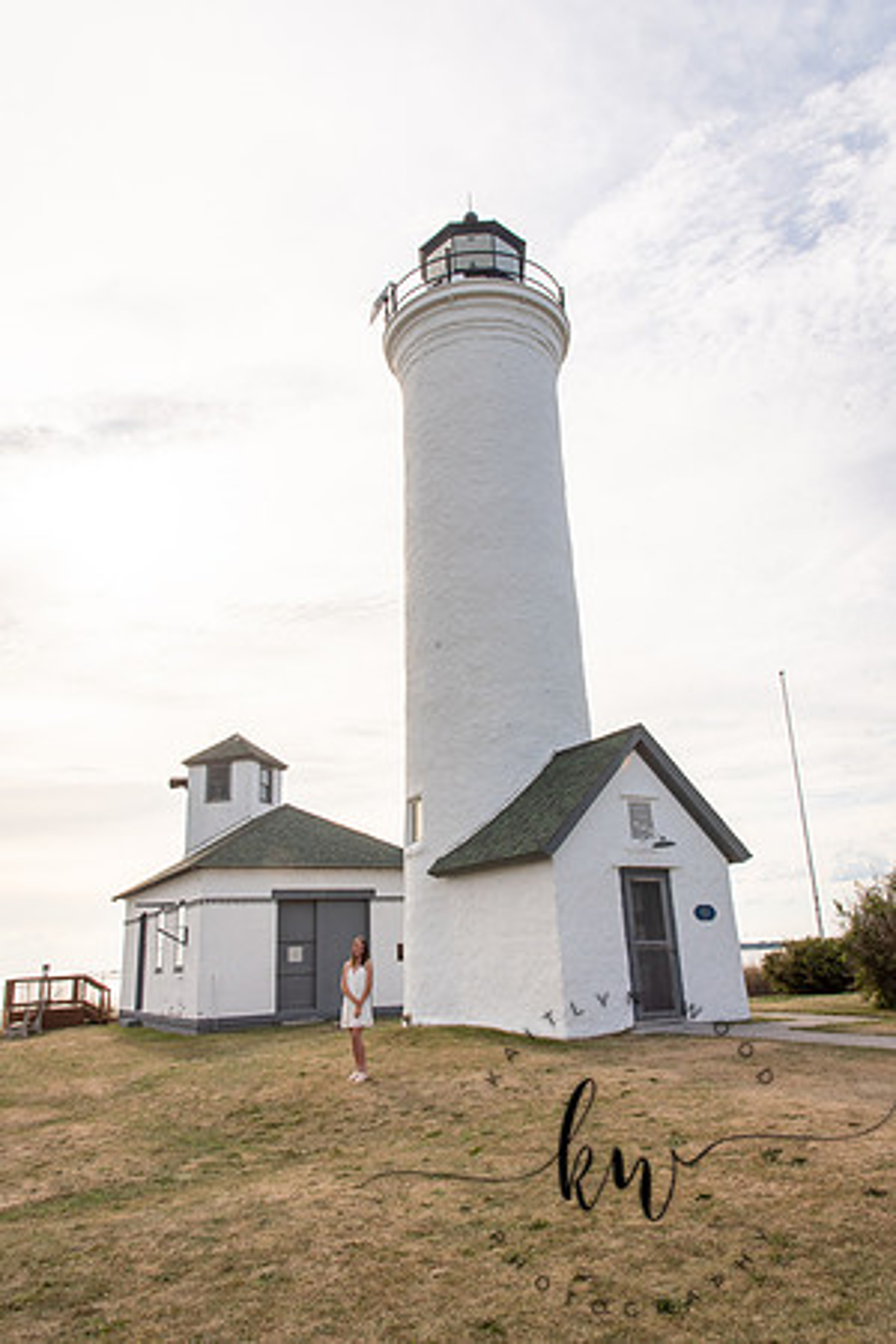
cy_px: 672
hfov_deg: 53.1
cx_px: 448
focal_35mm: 24
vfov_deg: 73.7
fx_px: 896
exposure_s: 1/250
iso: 400
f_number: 20
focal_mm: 24
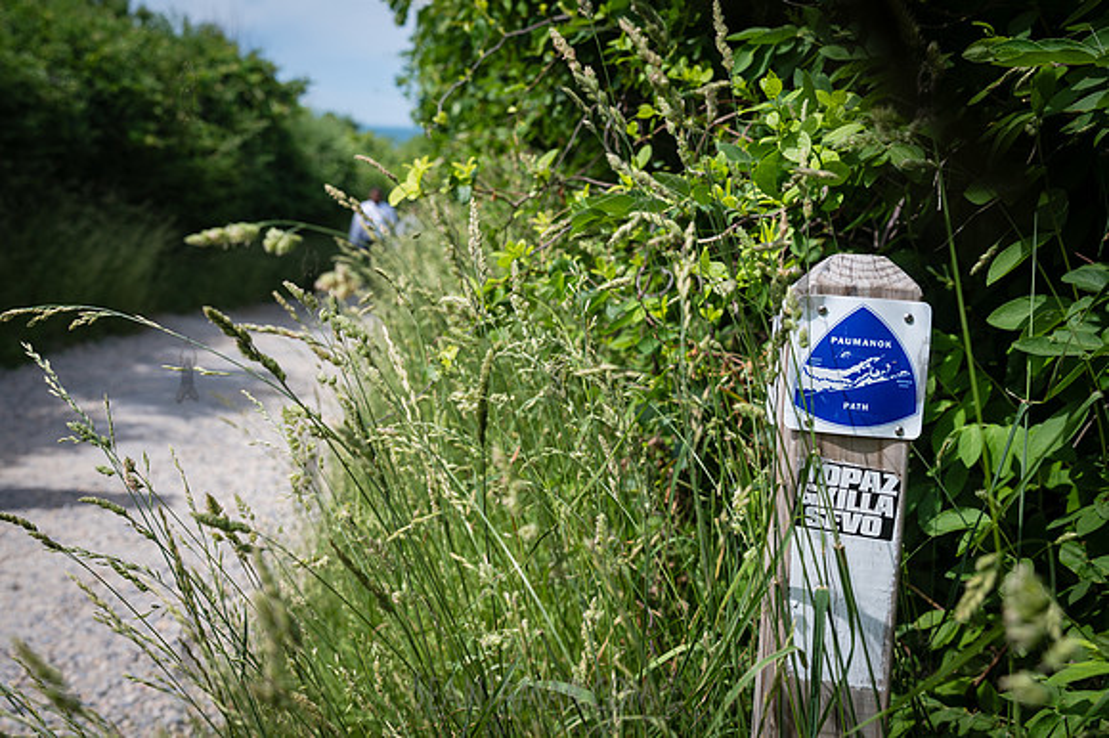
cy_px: 360
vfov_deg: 30.8
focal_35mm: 43
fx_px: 1339
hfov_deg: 44.9
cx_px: 503
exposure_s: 1/640
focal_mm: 35
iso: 125
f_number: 5
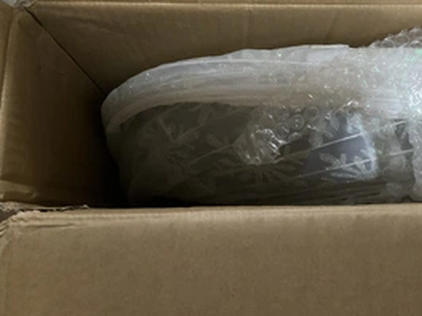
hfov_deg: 42.2
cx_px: 293
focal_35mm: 44
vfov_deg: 32.4
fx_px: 536
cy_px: 91
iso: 400
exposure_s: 1/30
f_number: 1.8
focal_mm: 3
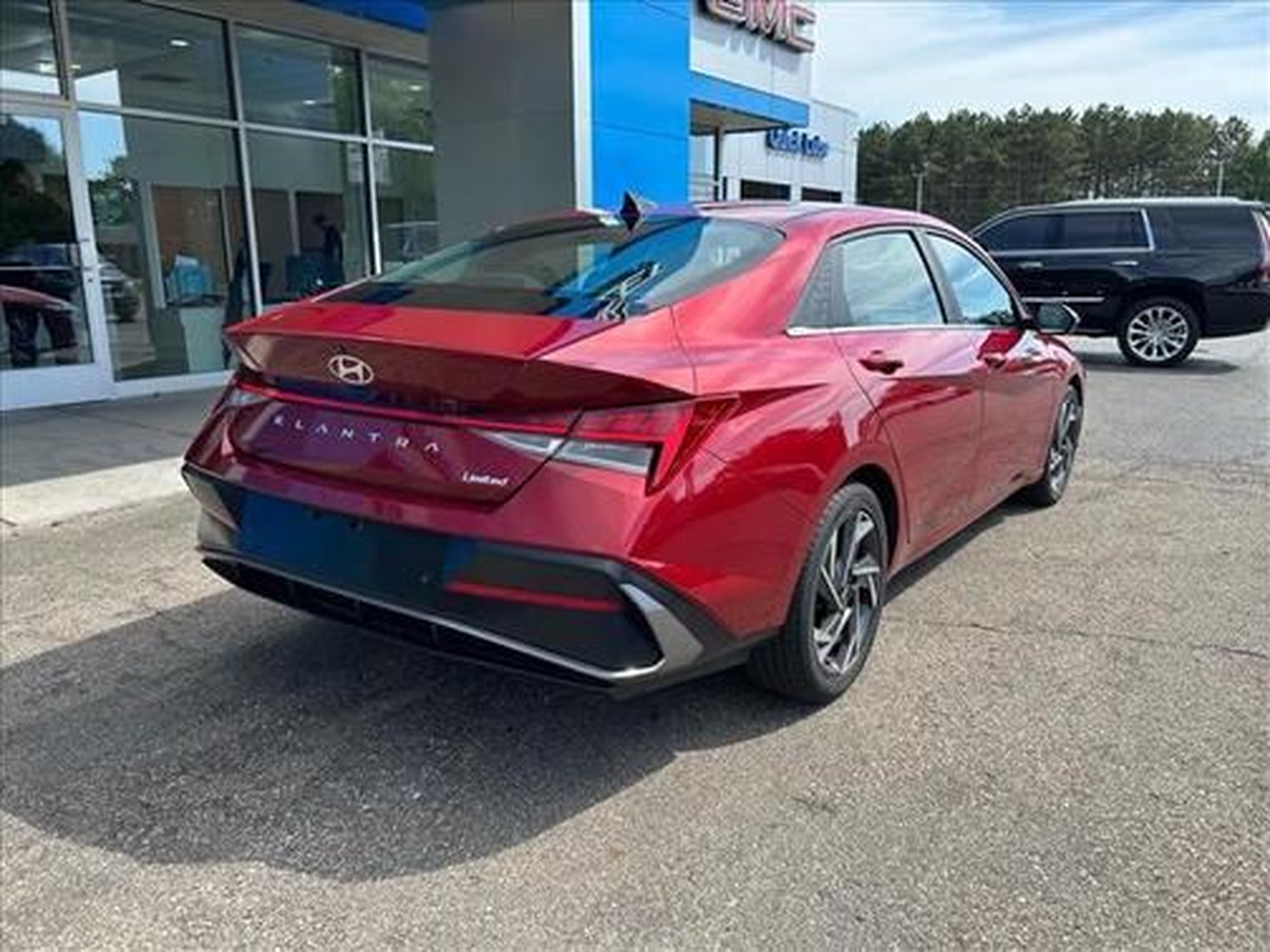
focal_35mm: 26
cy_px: 476
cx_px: 635
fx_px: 954
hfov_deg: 67.3
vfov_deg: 53.1
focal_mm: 5.7
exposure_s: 1/1238
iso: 50
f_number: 1.5
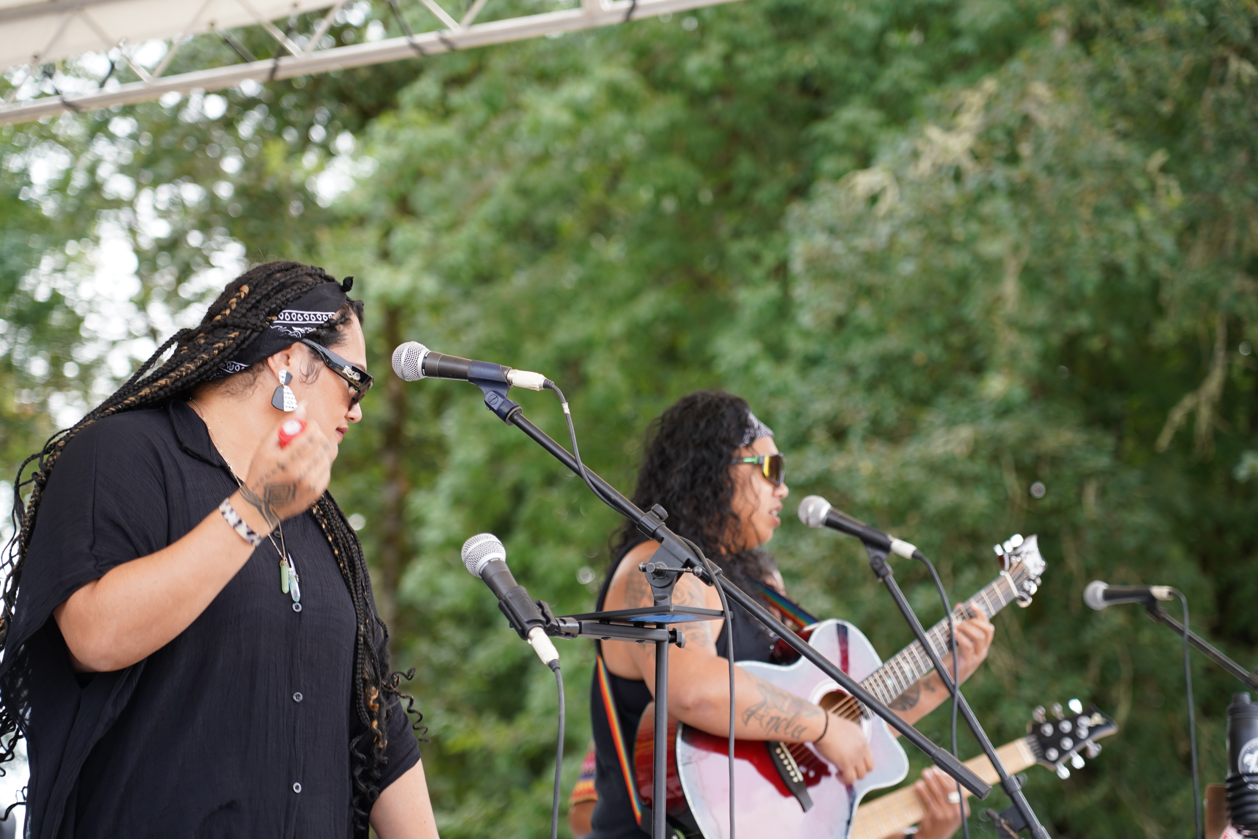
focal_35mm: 105
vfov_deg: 13.0
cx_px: 629
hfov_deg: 19.5
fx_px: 3669
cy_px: 420
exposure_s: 1/160
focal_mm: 105
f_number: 4
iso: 200
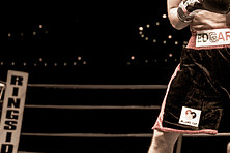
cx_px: 249
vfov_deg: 18.2
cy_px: 18
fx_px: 473
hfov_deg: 25.5
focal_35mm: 74
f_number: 2.8
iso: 2000
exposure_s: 1/1000
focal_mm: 28
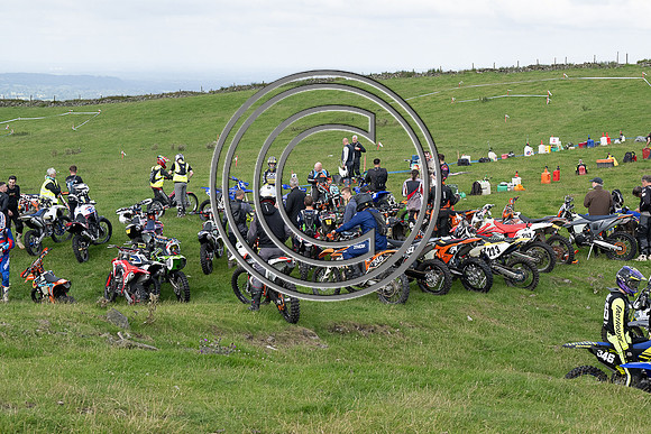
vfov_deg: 19.5
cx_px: 326
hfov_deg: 28.8
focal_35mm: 70
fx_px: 1266
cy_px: 217
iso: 1600
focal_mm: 70
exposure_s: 1/1600
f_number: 8
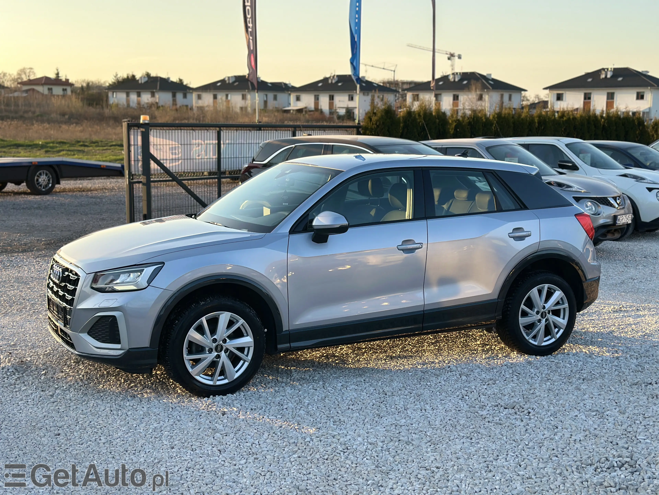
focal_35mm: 48
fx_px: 914
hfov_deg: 39.7
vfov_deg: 30.3
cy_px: 248
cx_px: 330
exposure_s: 1/756
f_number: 1.78
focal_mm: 6.86
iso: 80
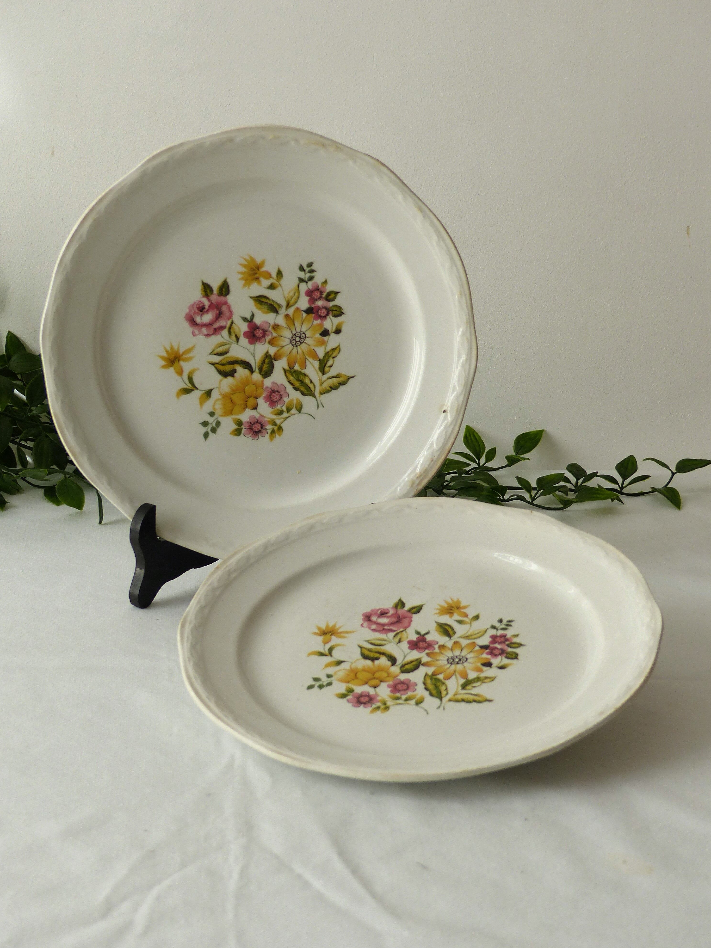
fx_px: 2027
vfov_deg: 26.3
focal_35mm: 74
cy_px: 474
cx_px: 356
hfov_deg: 19.9
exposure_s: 1/100
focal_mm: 12.5
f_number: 2.8
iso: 100
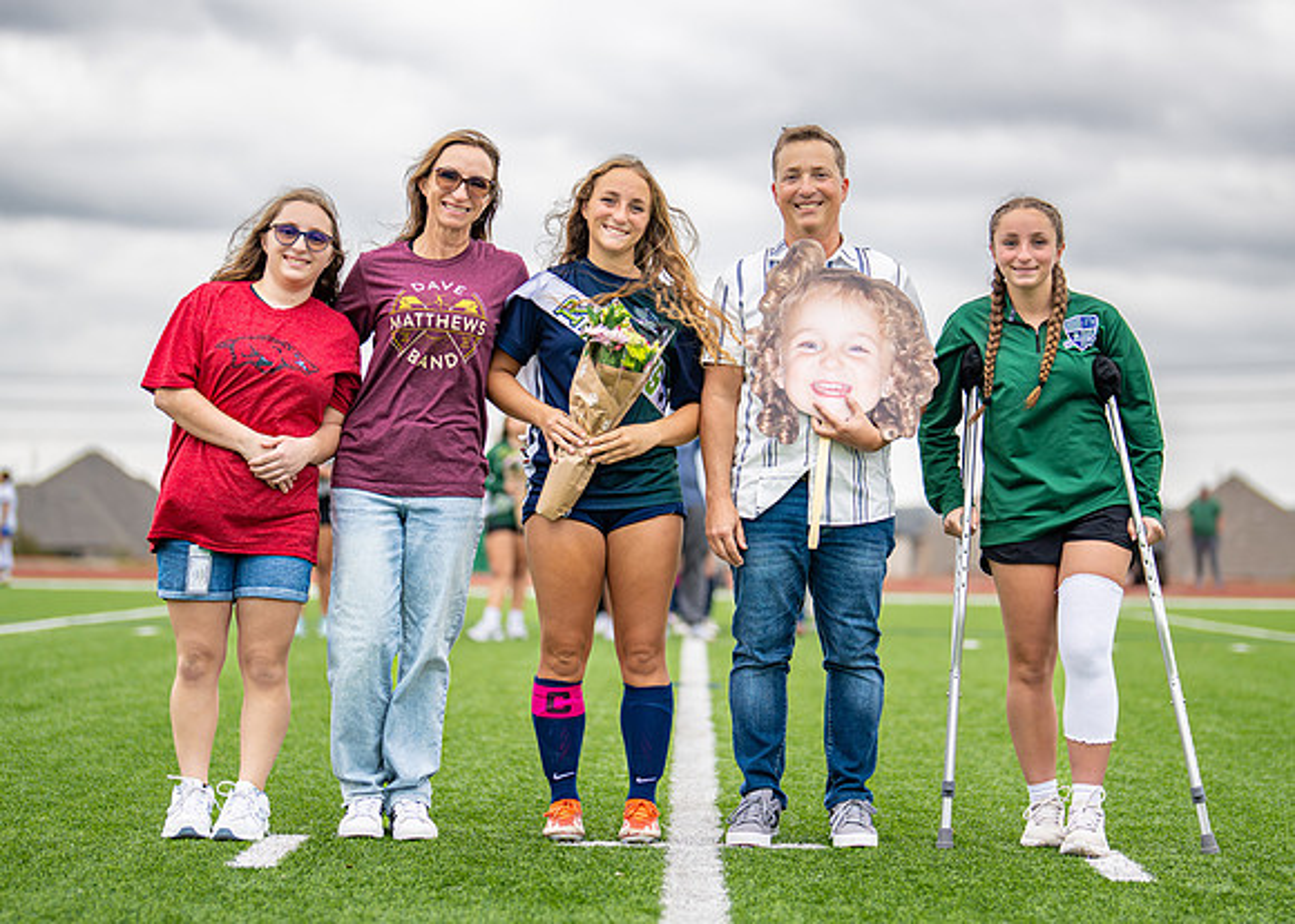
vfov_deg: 18.1
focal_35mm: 79
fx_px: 2906
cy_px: 471
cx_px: 677
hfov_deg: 25.1
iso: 125
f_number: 1.2
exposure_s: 1/2500
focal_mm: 50
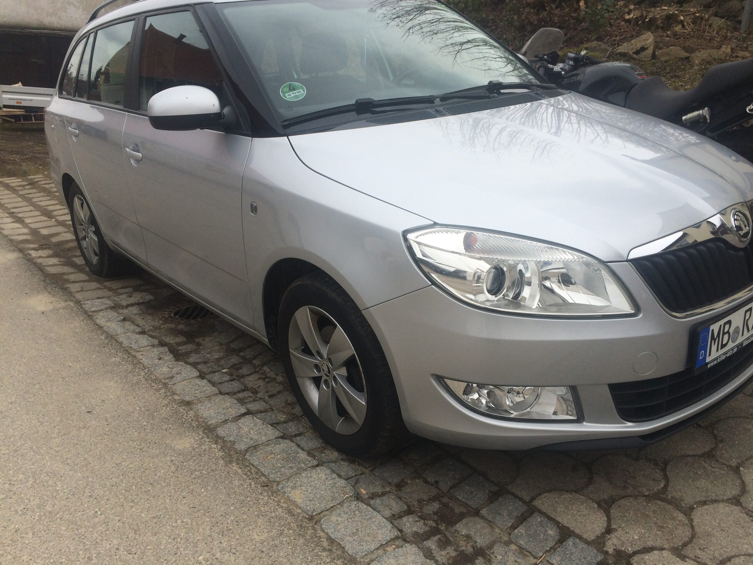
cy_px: 282
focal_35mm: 29
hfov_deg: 61.7
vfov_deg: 48.2
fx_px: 631
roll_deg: -2.5
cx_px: 376
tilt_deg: -19.6
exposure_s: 1/1520
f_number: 2.2
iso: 32
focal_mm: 4.15
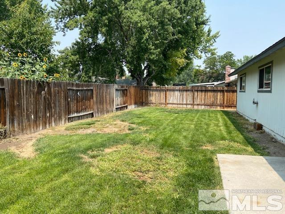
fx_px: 214
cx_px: 142
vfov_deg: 53.1
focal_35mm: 26
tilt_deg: -4.6
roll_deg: -0.7
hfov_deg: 67.3
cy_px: 107
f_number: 1.8
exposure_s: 1/1565
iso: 32
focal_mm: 4.25
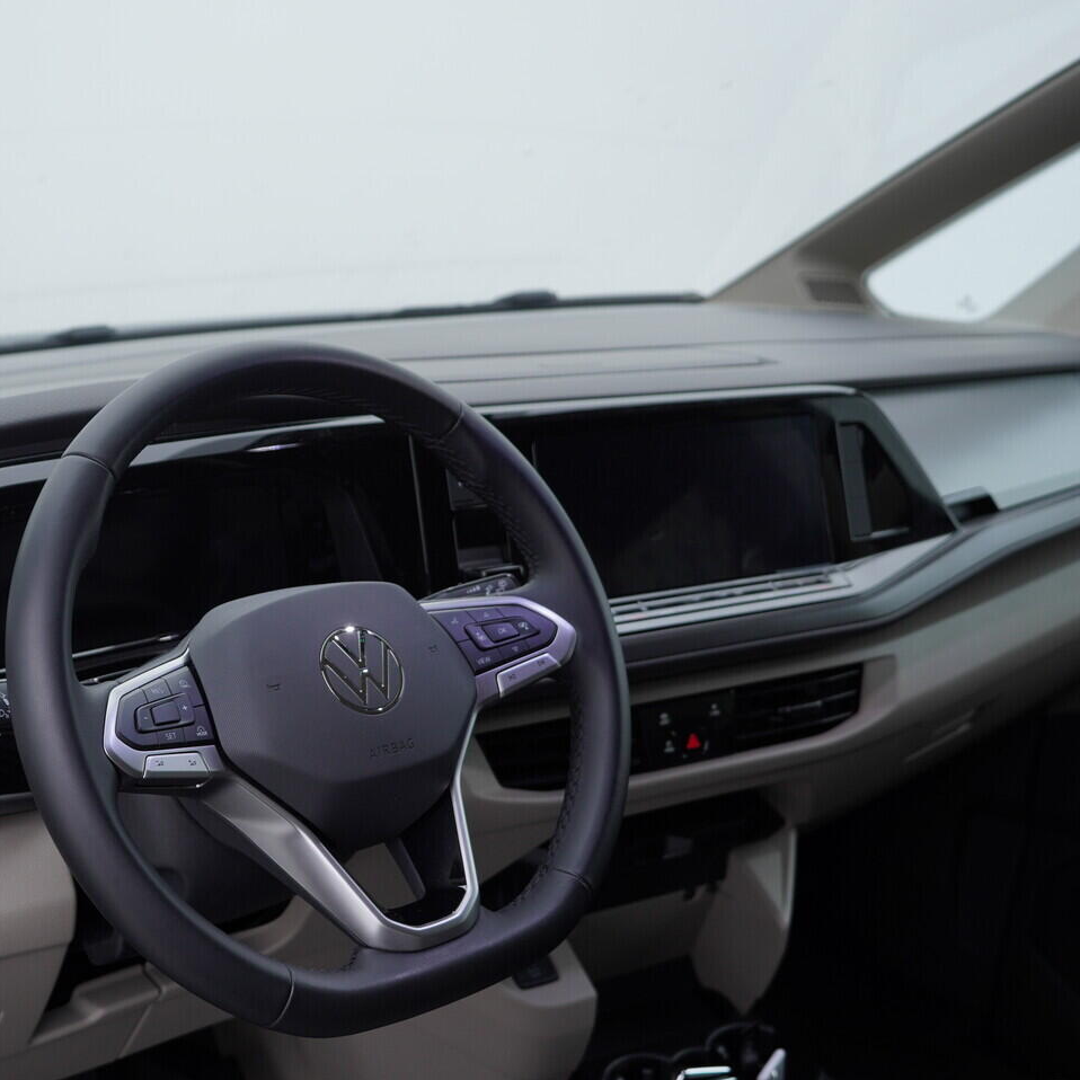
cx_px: 286
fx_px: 1624
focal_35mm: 46
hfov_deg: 36.1
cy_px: 540
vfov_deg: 36.8
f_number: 3.5
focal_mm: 24
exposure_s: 1/60
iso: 125
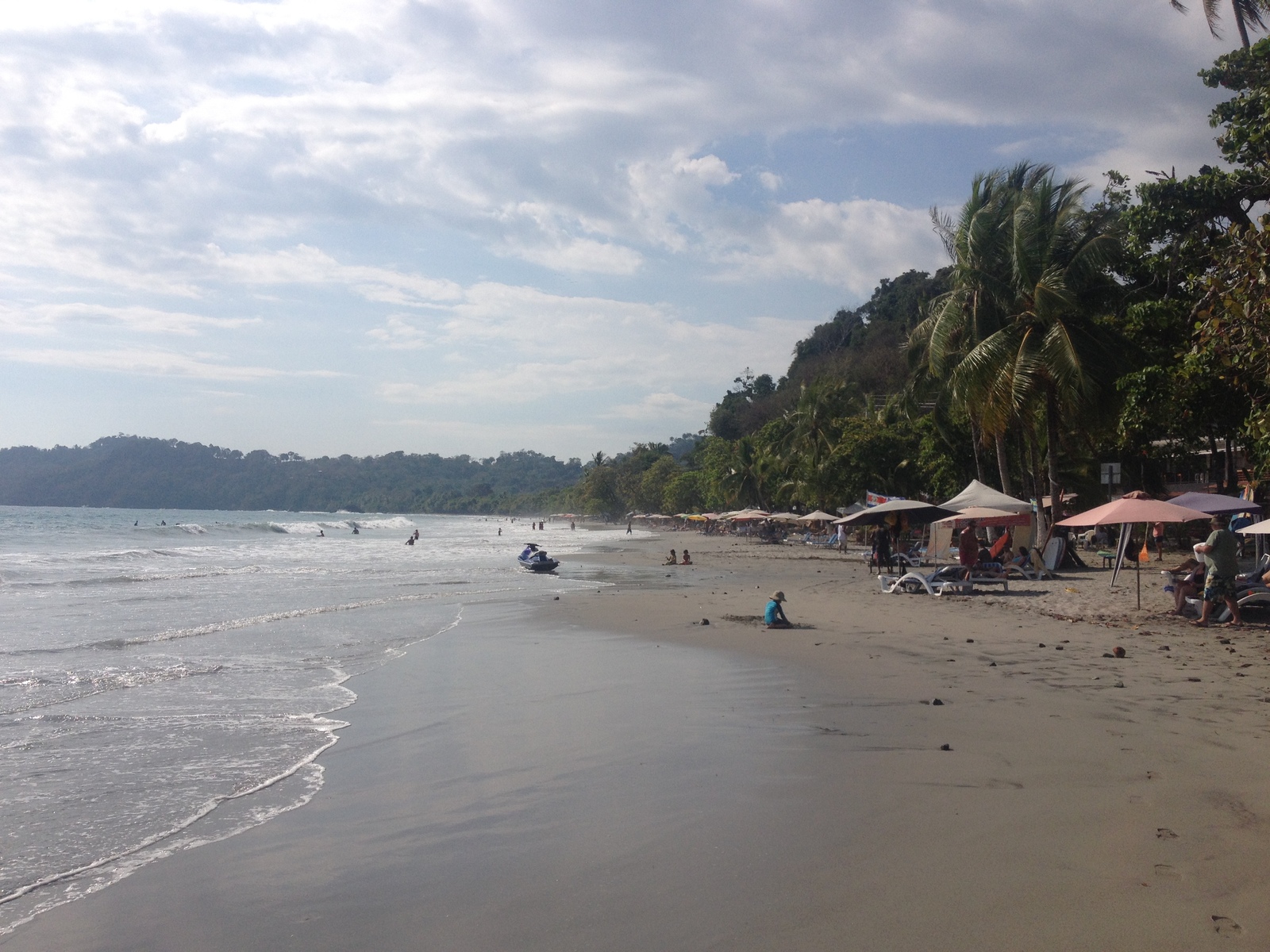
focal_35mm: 35
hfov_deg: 52.6
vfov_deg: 40.7
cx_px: 635
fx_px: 1284
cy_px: 476
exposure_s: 1/4608
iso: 50
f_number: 2.4
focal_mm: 4.28
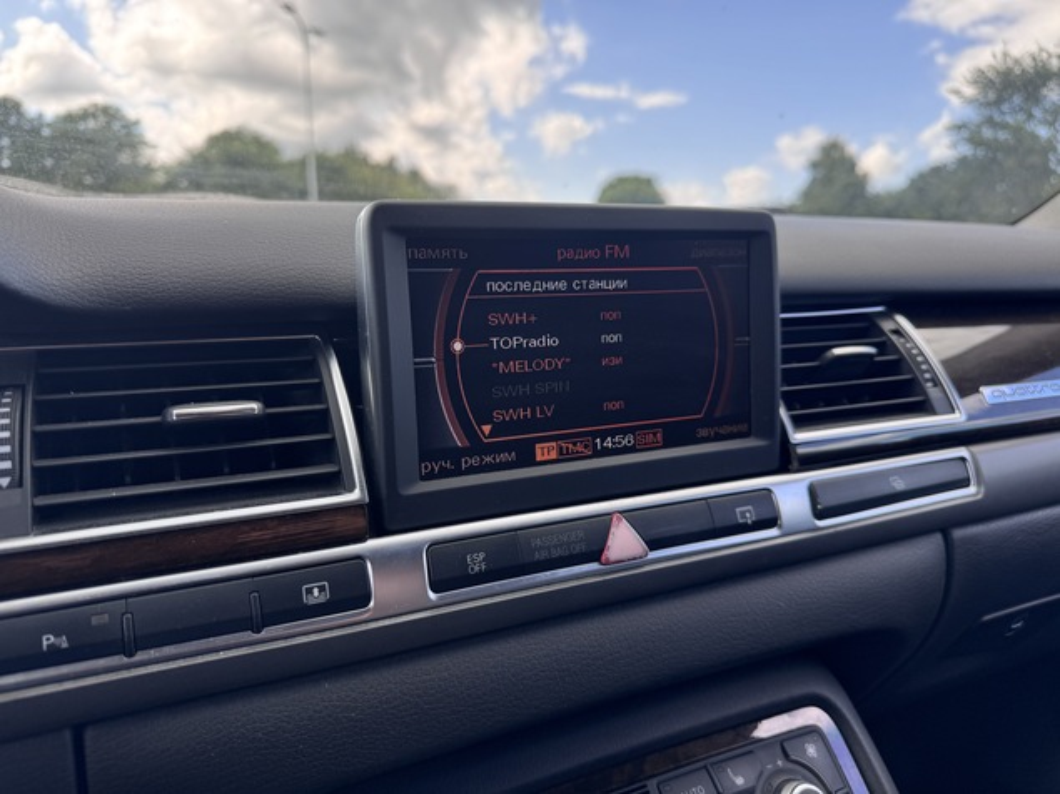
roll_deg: +0.6
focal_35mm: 24
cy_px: 397
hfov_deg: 71.6
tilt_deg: -10.2
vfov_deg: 56.8
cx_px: 530
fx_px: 735
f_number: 1.78
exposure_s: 1/514
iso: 80
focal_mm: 6.76
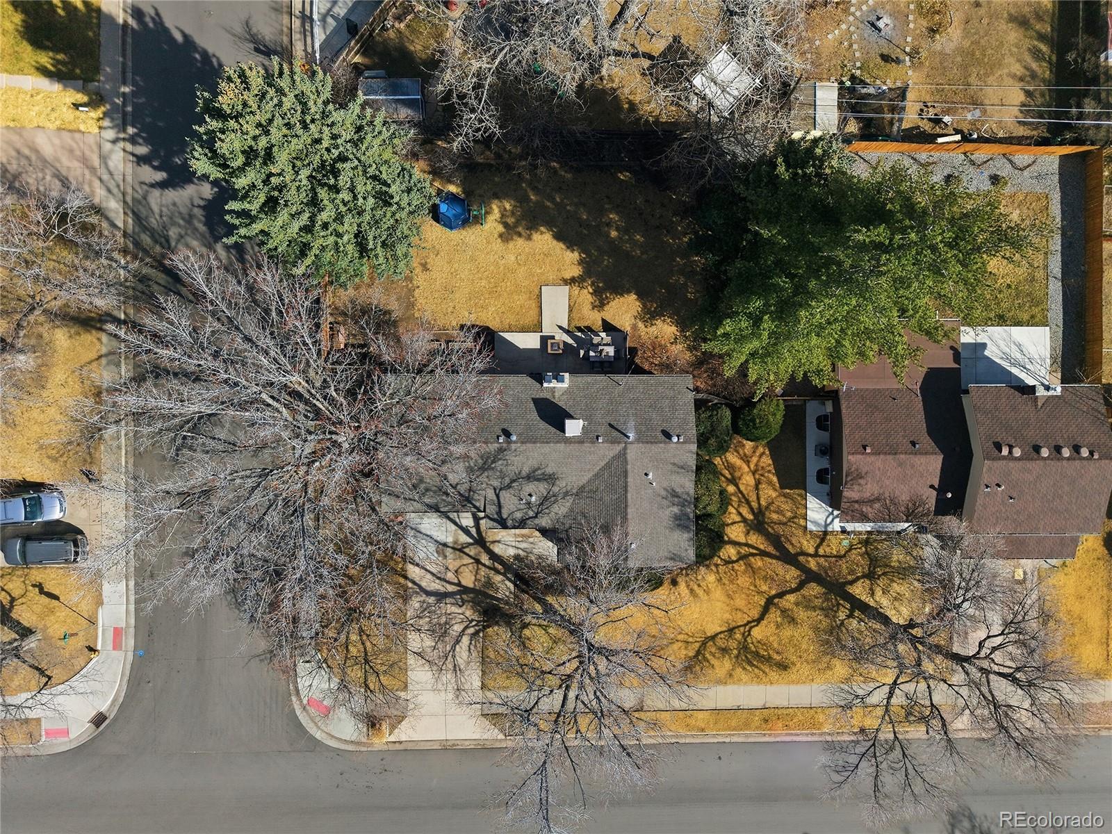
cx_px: 556
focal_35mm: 24
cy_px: 417
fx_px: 771
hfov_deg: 71.6
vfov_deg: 56.8
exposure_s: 1/6400
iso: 100
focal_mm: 8.7
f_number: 1.8
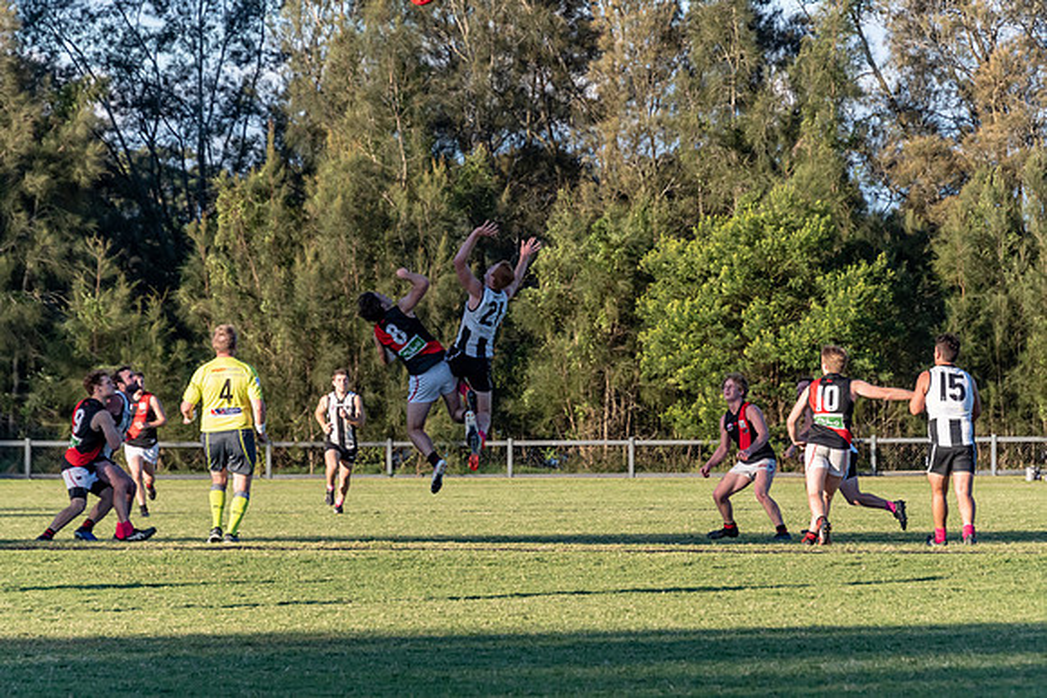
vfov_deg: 5.4
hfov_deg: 8.0
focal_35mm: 256
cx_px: 524
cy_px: 349
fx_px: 7449
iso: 800
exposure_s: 1/2000
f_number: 6.3
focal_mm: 170
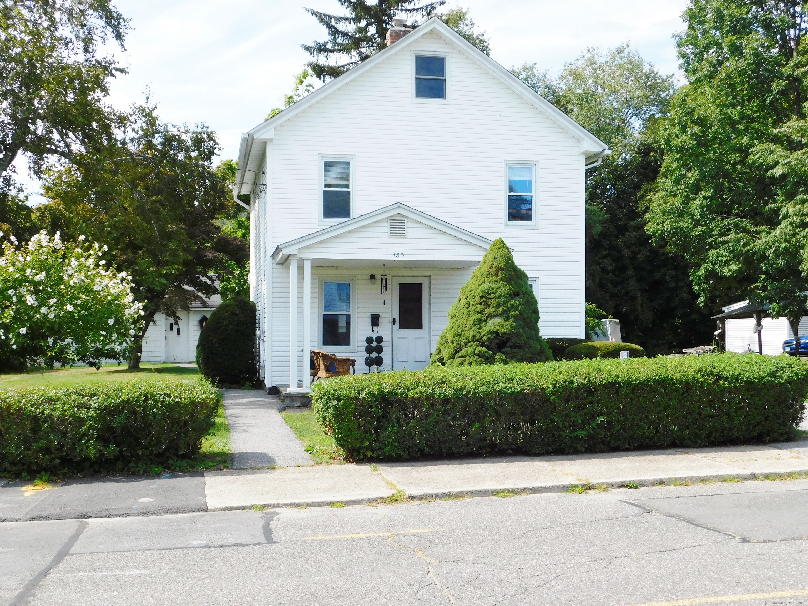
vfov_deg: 36.0
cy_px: 303
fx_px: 934
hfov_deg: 46.8
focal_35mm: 40
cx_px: 404
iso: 125
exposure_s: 1/800
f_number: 3.6
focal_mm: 7.1
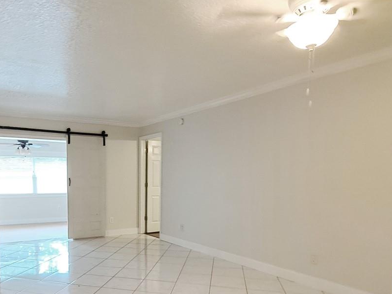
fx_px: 294
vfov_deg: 50.9
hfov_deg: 65.1
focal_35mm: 26
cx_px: 123
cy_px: 220
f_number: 2.2
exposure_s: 1/40
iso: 100
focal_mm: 1.74
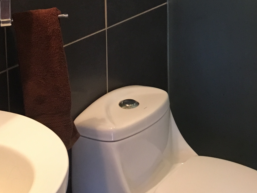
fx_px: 557
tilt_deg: -9.6
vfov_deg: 18.6
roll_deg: +0.2
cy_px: -40
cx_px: 214
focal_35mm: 75
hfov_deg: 25.4
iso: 160
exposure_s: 1/30
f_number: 2.2
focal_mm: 4.15
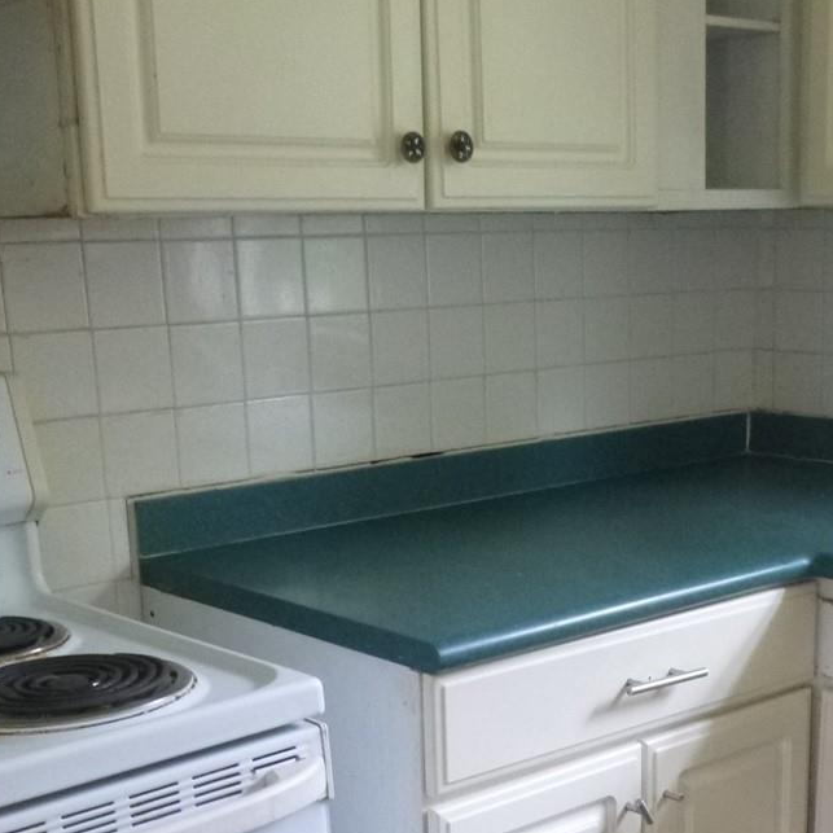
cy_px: 645
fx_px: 1497
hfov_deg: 30.7
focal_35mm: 55
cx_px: 586
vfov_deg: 30.5
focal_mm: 4.5
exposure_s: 1/30
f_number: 3.1
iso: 400
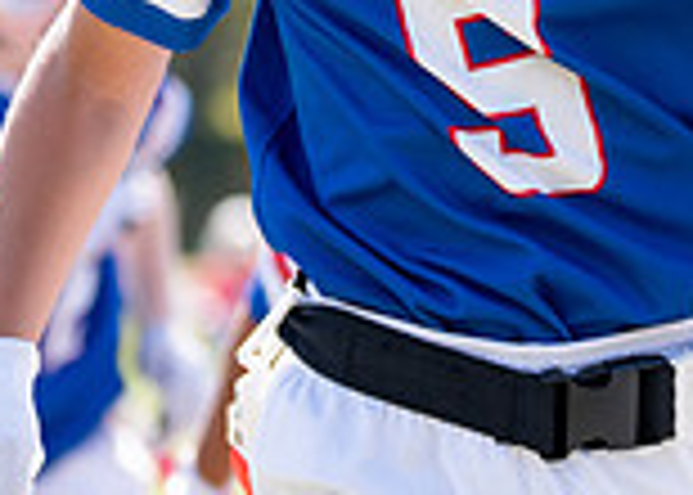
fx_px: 6495
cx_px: 472
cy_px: -201
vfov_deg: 4.3
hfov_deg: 6.1
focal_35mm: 330
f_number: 2.8
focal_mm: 70
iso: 100
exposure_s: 1/1000
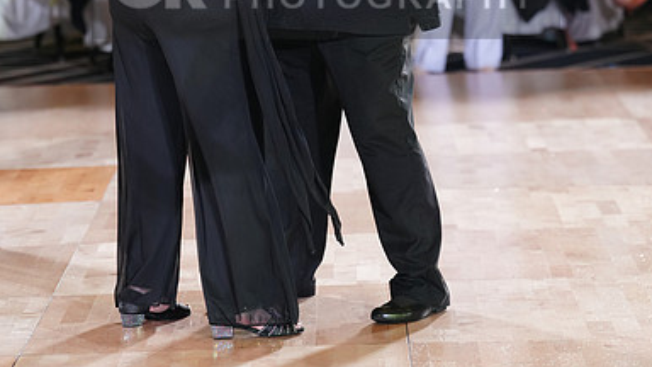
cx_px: 327
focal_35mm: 196
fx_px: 3389
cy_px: -17
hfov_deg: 11.0
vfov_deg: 6.2
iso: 1250
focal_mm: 124
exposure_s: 1/250
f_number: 2.8
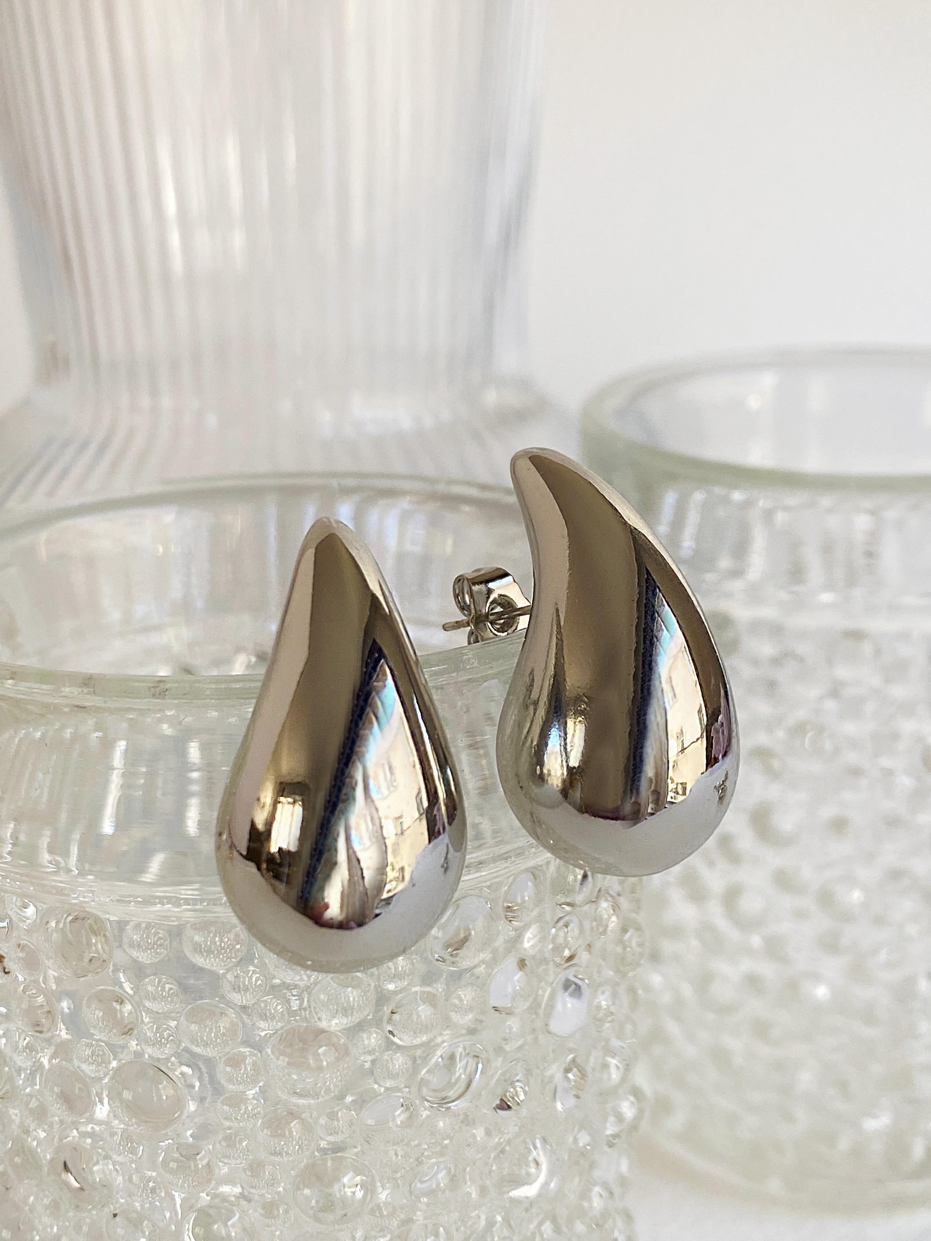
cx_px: 466
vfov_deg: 36.8
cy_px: 620
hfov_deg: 28.0
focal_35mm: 52
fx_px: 1865
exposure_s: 1/122
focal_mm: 4.25
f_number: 1.8
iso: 64
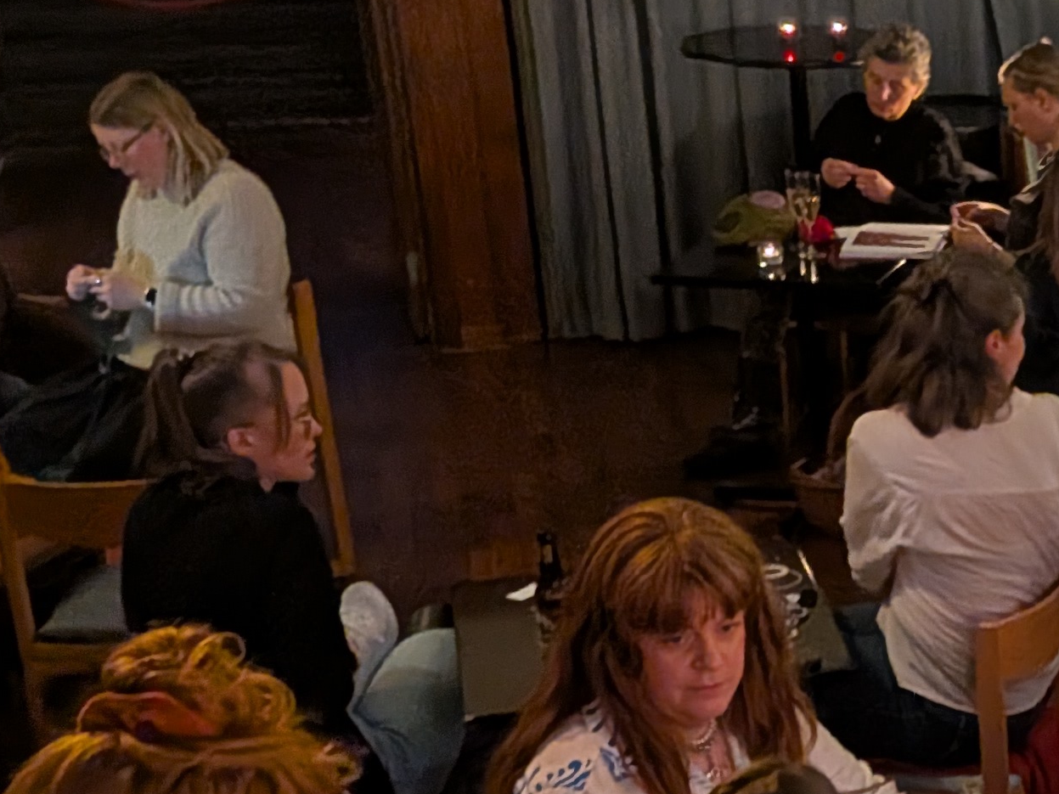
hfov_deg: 22.4
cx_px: 1417
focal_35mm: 77
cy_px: 599
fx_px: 2355
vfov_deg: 19.0
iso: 286
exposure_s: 1/100
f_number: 1.7
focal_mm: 4.53
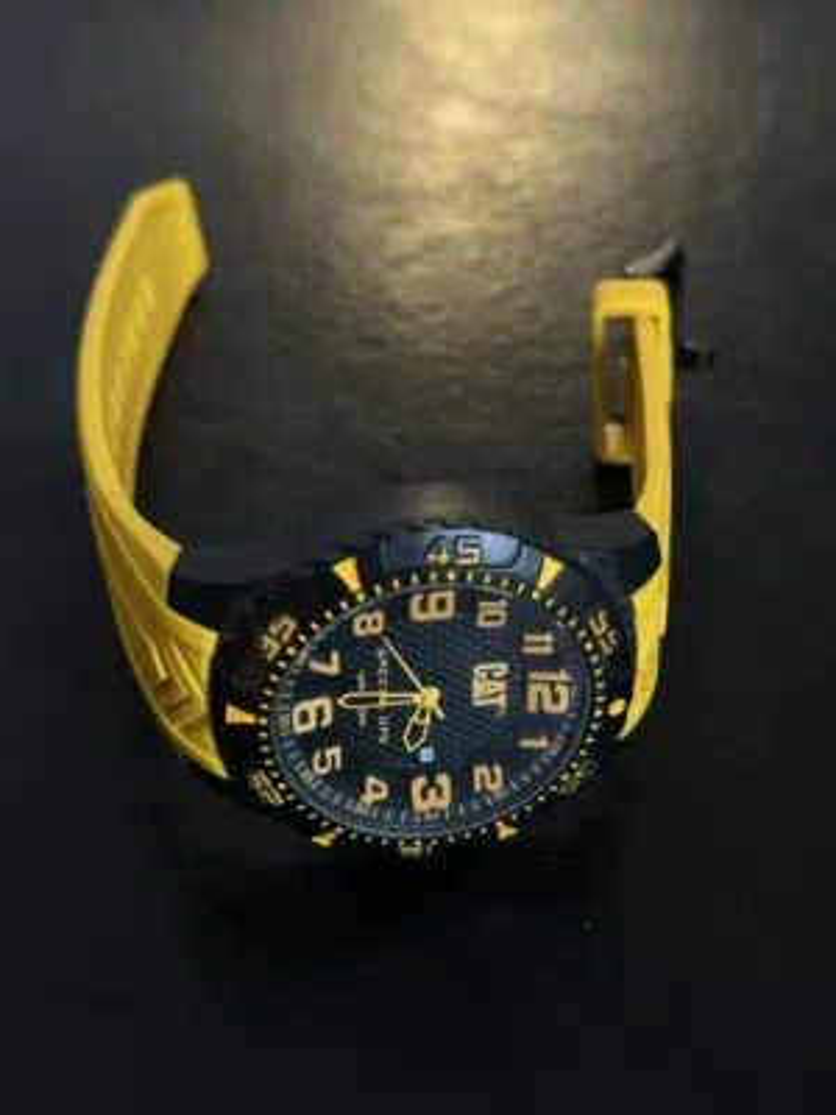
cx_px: 418
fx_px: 1546
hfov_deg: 30.3
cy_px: 558
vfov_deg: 39.7
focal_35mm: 48
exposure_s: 1/60
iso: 125
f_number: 1.78
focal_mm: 6.86
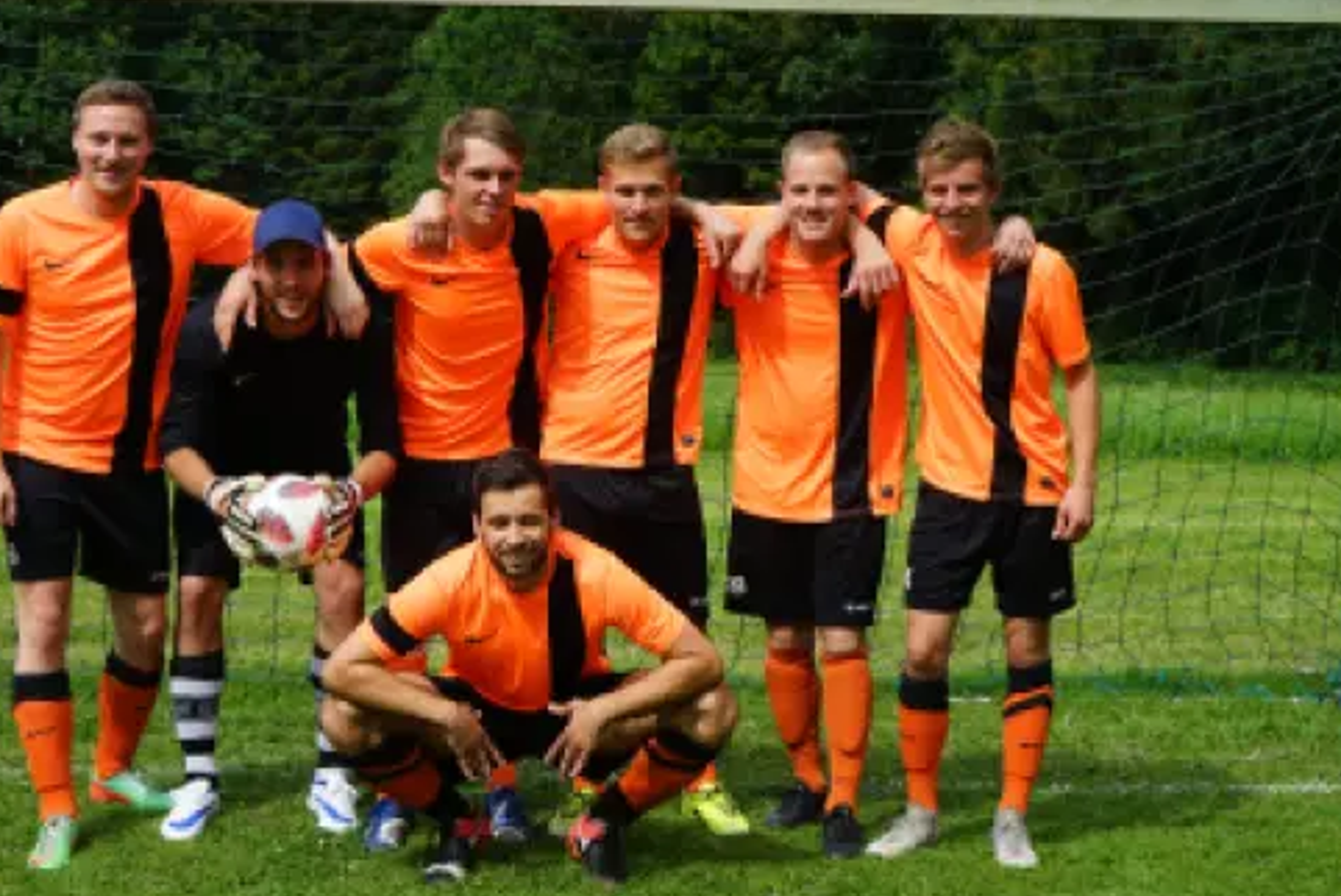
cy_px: 437
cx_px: 569
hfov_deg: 26.3
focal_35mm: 77
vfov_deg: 17.7
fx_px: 2870
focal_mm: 62
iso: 100
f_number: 10
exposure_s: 1/125
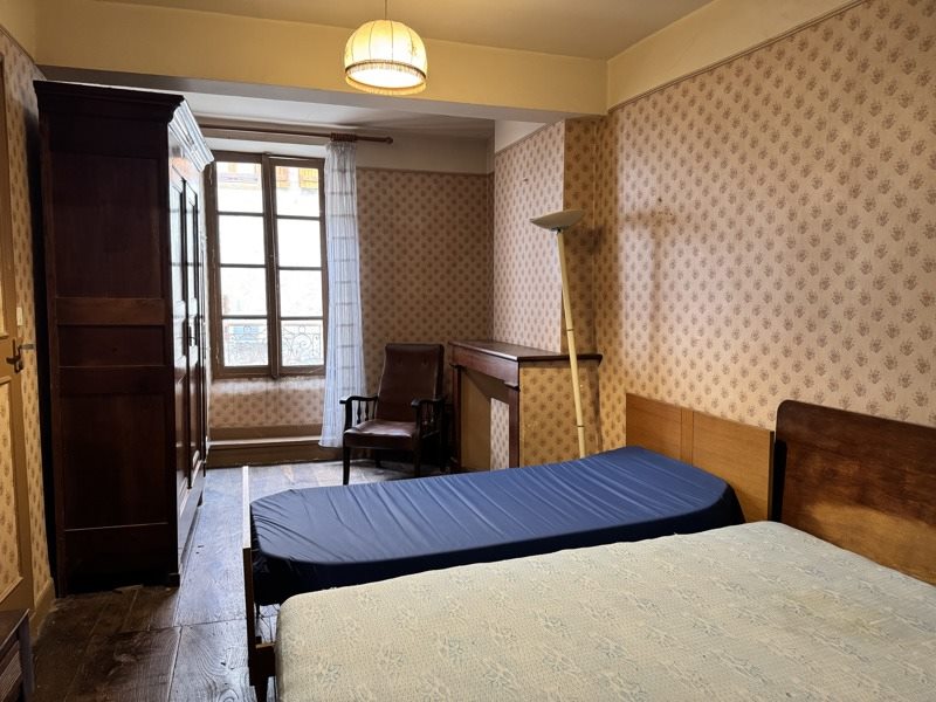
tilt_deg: -5.3
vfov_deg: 56.8
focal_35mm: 24
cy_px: 351
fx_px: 649
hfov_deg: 71.6
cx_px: 468
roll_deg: +0.0
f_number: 1.78
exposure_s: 1/50
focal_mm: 6.76
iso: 400
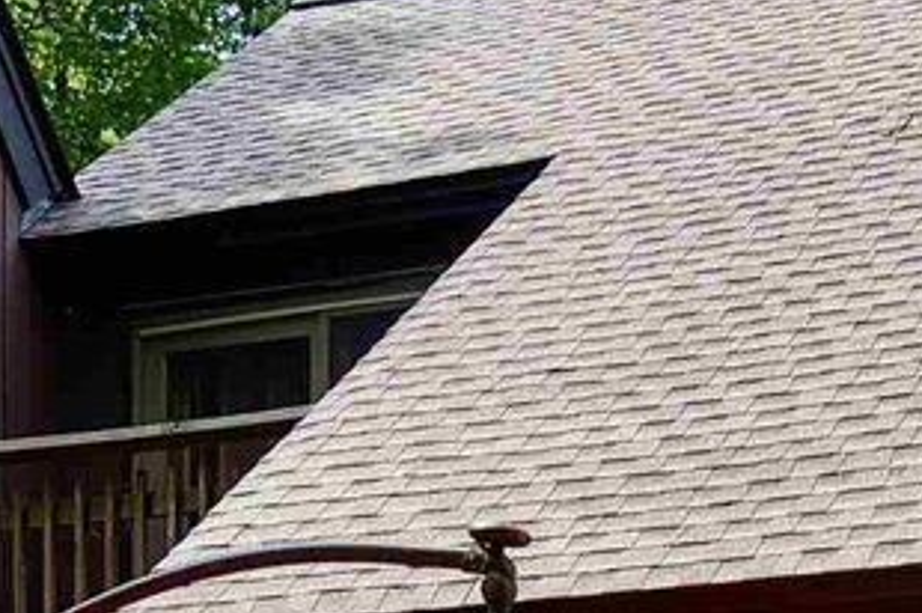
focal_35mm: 129
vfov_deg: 10.0
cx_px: 402
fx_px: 3300
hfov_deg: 15.9
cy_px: 1137
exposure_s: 1/30
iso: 210
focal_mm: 8.67
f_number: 1.8
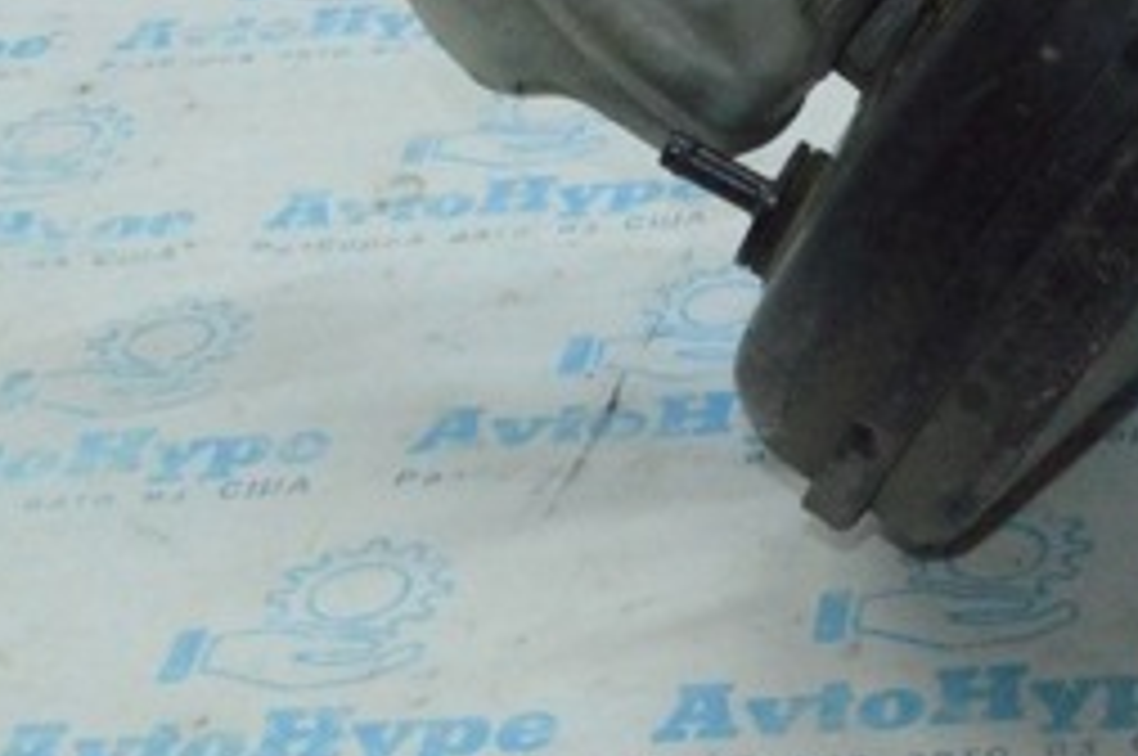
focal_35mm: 114
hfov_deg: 17.5
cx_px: 1196
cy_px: 16
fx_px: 3599
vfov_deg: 11.9
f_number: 16
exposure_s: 1/200
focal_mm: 30
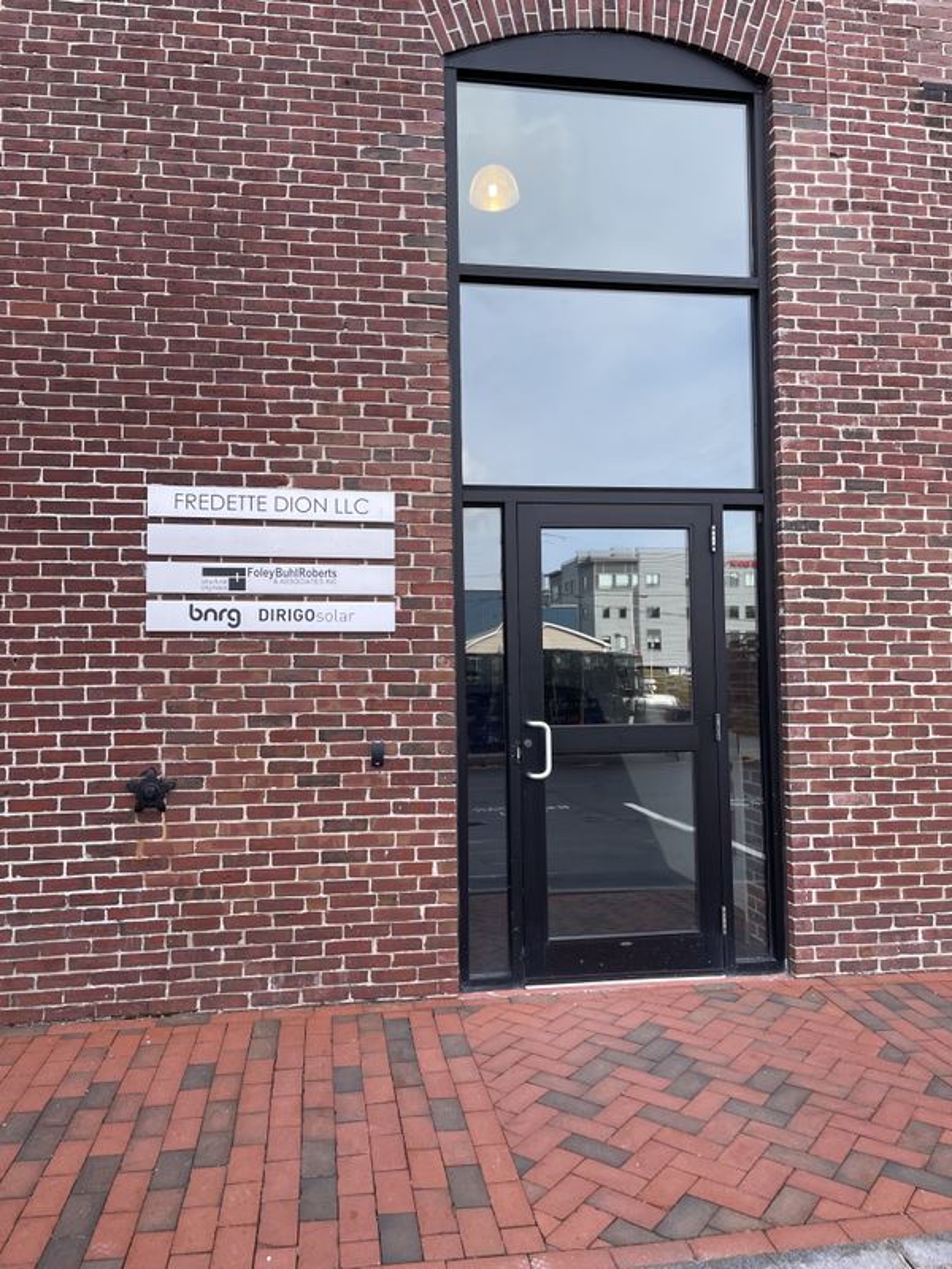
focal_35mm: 26
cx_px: 476
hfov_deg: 53.1
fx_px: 953
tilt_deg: +2.2
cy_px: 634
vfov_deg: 67.3
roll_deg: +1.2
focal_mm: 4.2
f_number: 1.6
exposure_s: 1/600
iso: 32
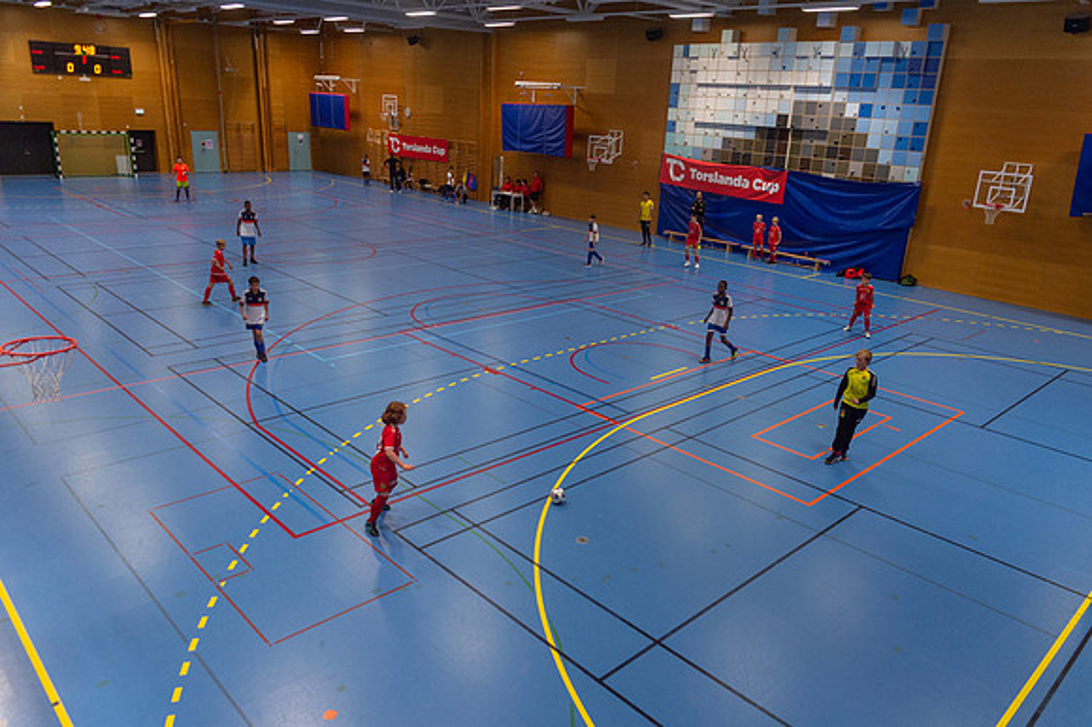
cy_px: 364
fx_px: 765
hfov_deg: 71.1
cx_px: 546
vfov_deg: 50.8
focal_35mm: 25
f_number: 3.5
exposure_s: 1/400
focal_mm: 24
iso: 900
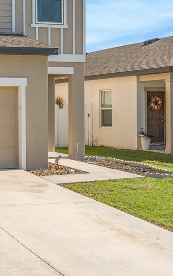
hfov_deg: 18.2
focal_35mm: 67
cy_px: 89
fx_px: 506
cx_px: -45
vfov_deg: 30.4
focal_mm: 29
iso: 100
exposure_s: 1/90
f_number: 16
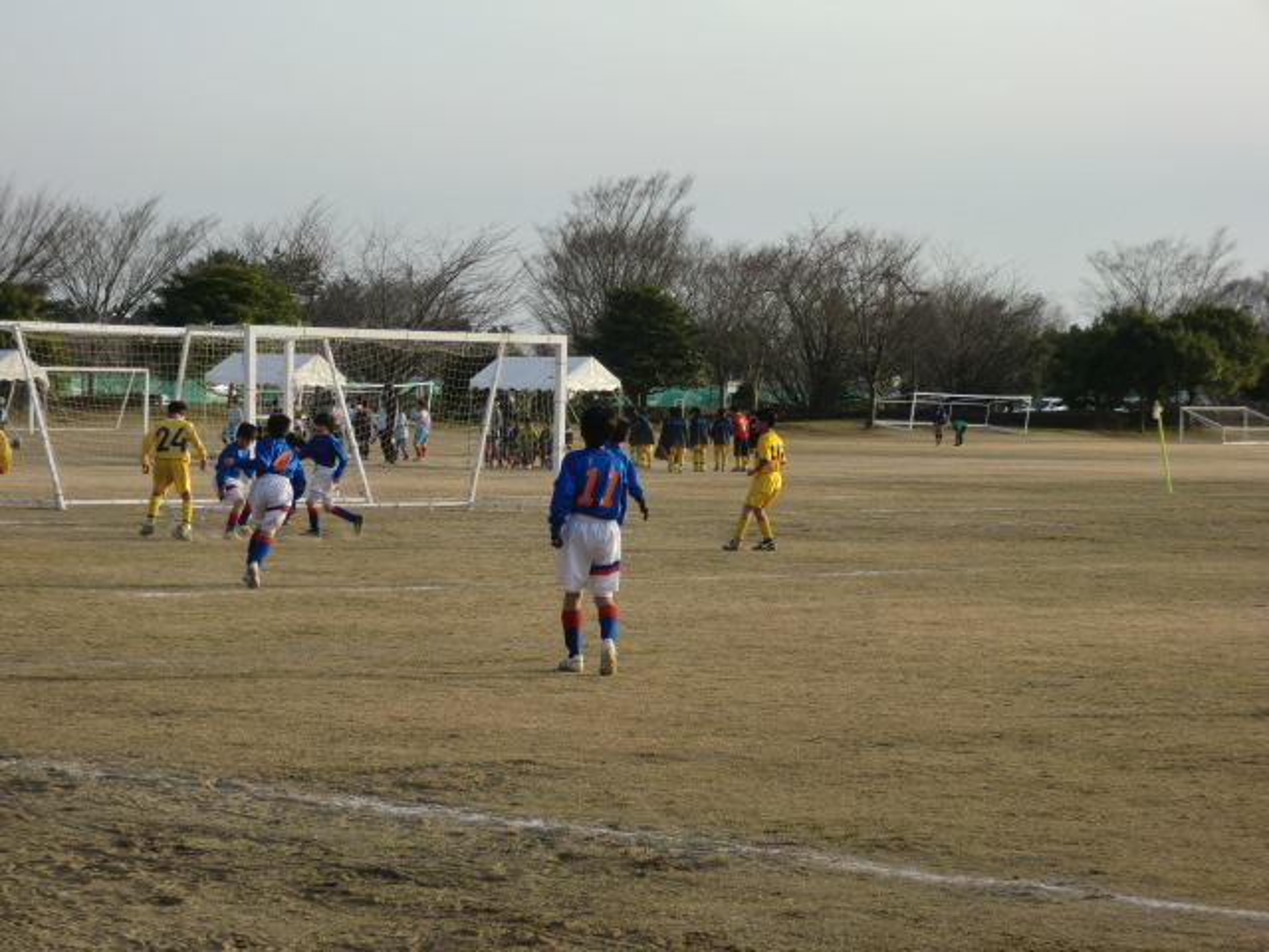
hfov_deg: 18.7
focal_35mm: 105
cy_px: 476
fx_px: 3849
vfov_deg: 14.1
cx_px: 634
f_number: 5.6
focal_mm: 18.9
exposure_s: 1/200
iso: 64
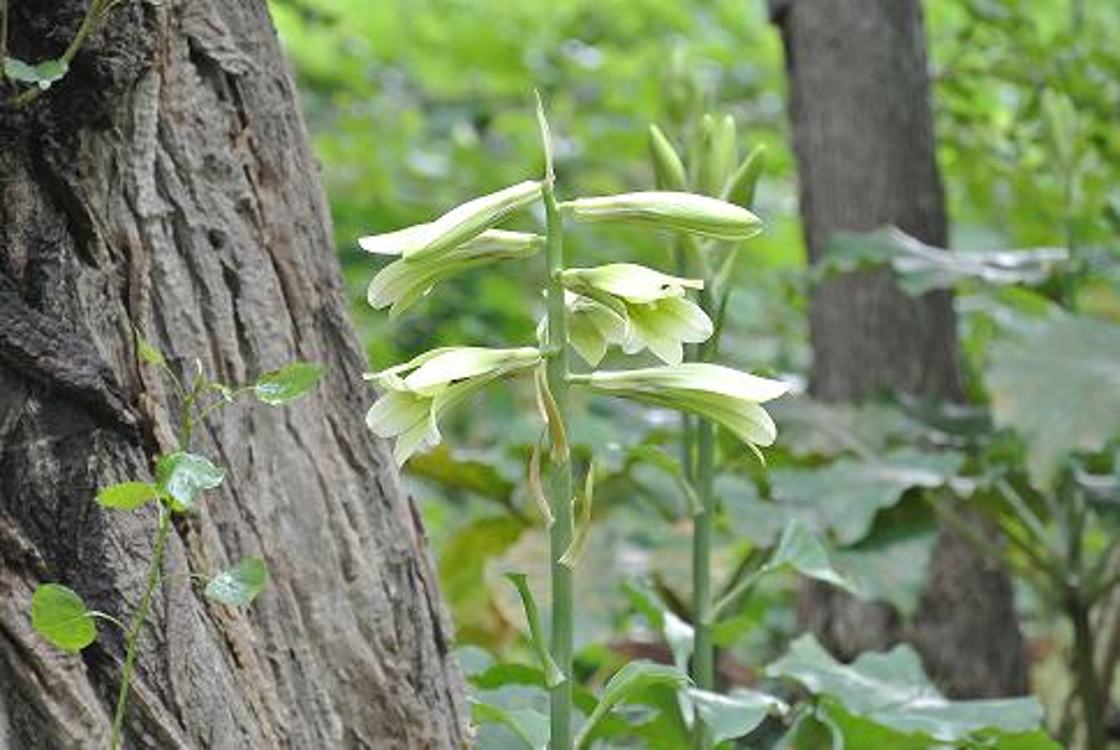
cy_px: 375
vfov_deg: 6.4
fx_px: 6728
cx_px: 560
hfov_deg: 9.5
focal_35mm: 216
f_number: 5
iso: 800
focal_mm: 80.1
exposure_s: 1/60
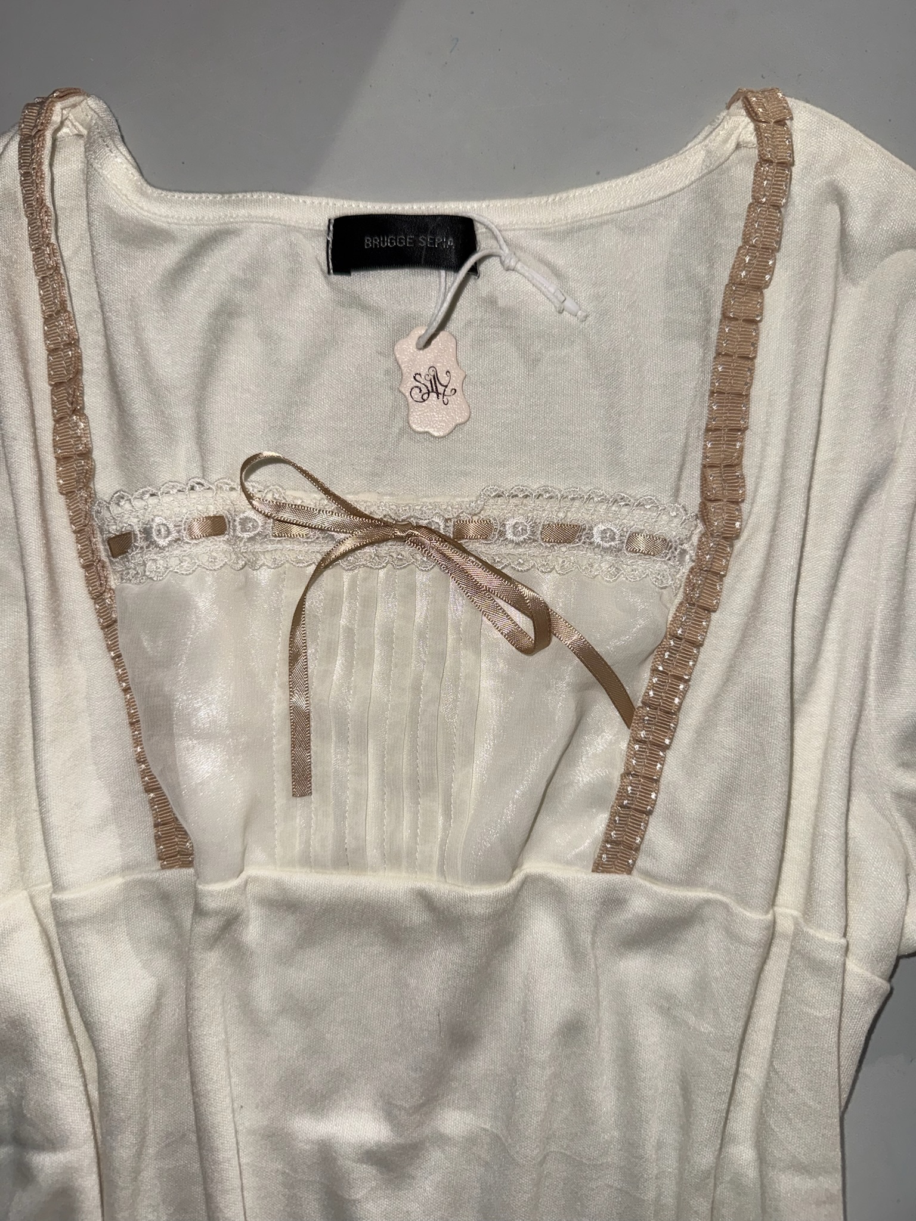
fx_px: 847
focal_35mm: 24
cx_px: 458
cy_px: 610
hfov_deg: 56.8
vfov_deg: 71.6
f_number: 1.78
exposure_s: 1/87
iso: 50
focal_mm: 6.76
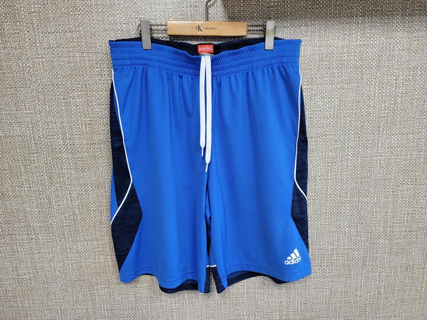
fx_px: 321
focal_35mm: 26
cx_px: 214
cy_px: 160
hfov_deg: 67.3
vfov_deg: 53.1
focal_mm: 5.4
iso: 200
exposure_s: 1/60
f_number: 1.8
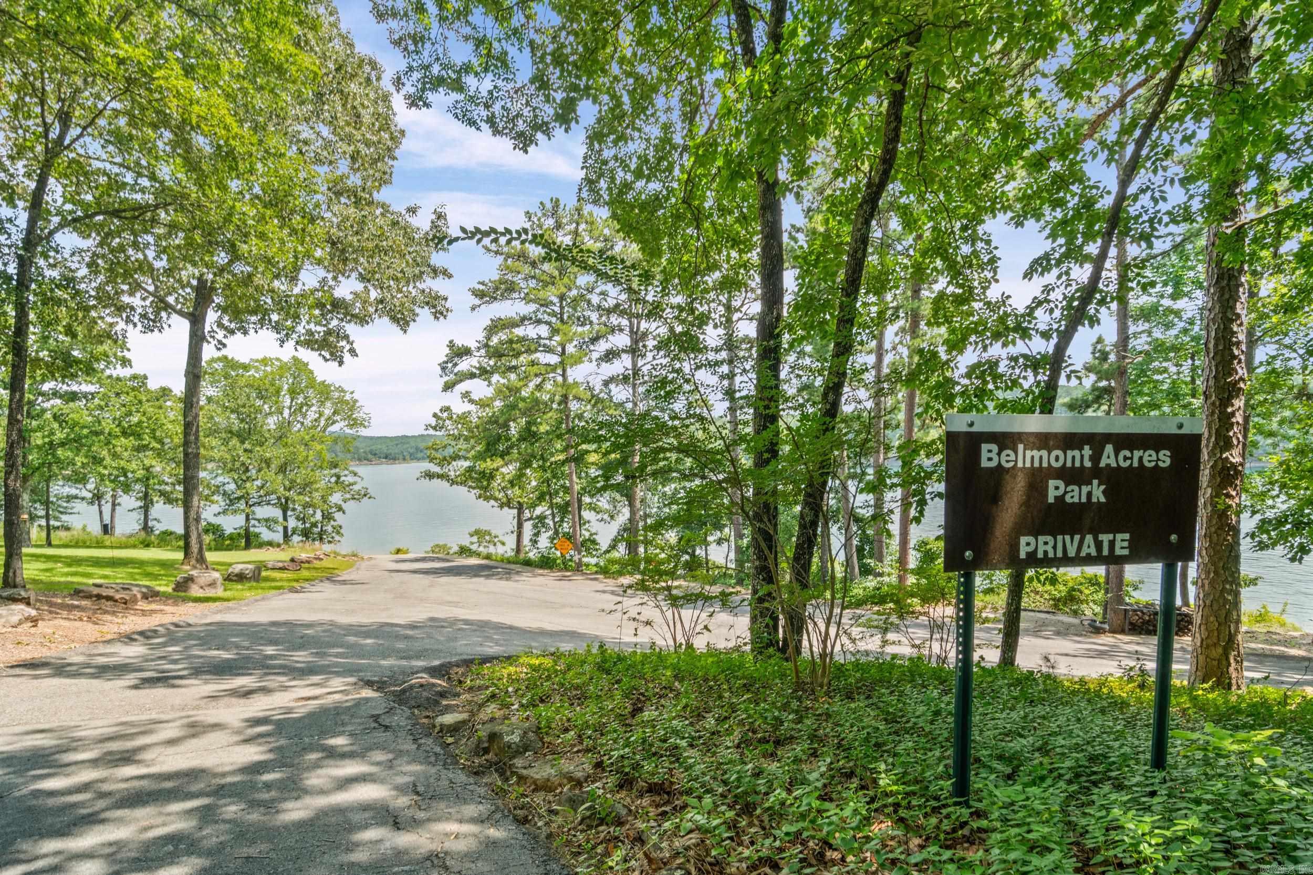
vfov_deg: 67.4
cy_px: 438
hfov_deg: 90.0
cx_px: 656
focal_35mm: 18
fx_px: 656
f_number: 9
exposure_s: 1/40
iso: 250
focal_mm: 12
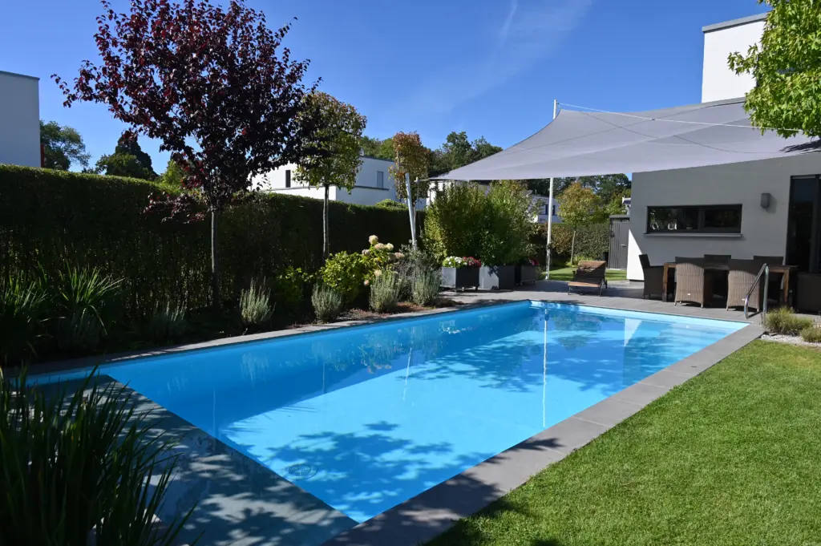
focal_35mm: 24
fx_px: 547
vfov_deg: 53.1
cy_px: 273
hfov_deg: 73.8
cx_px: 410
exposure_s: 1/400
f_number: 10
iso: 160
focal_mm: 24
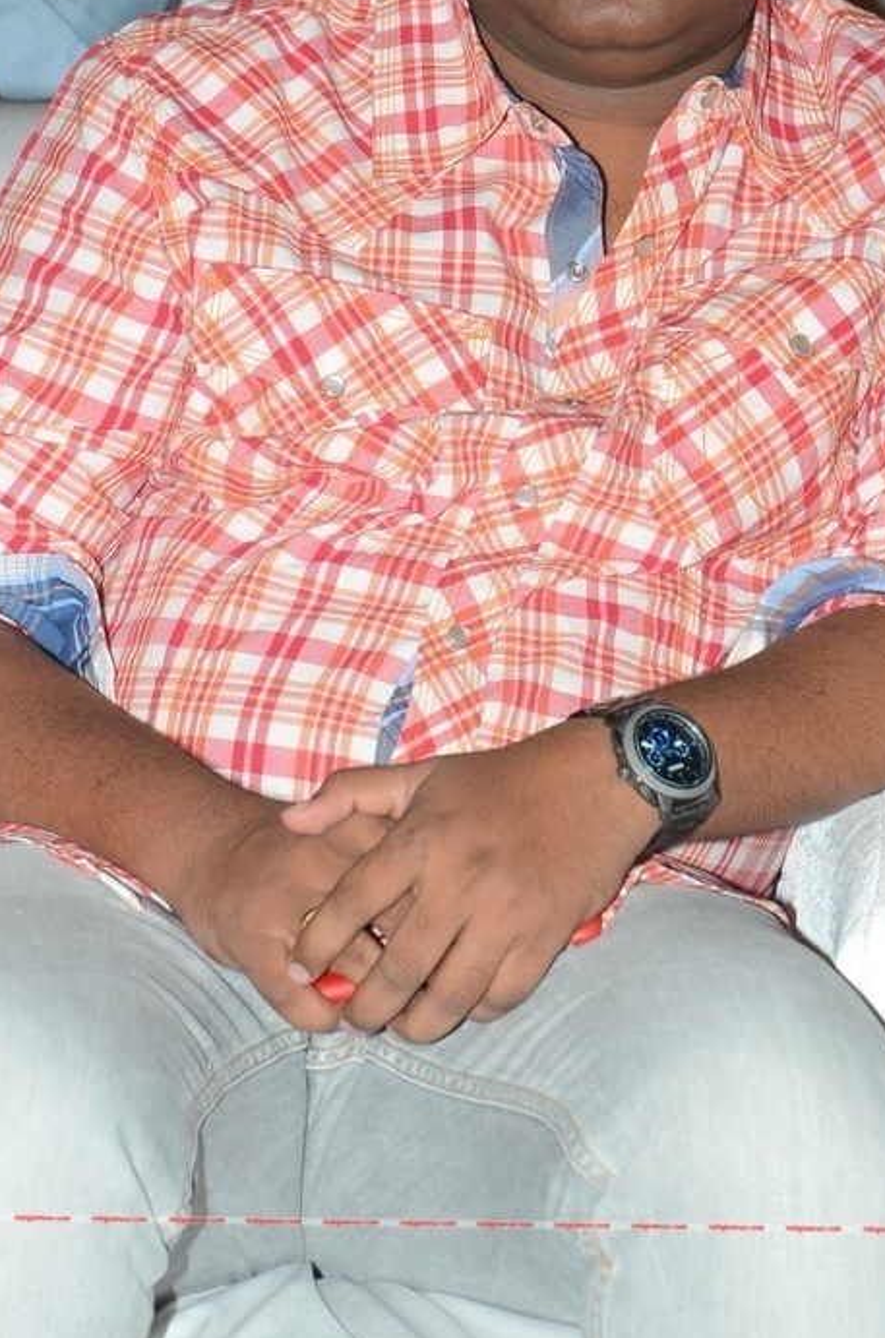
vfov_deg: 9.2
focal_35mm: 225
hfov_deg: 6.1
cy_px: 405
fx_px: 8342
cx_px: 504
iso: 500
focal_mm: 98
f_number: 6.3
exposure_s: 1/125
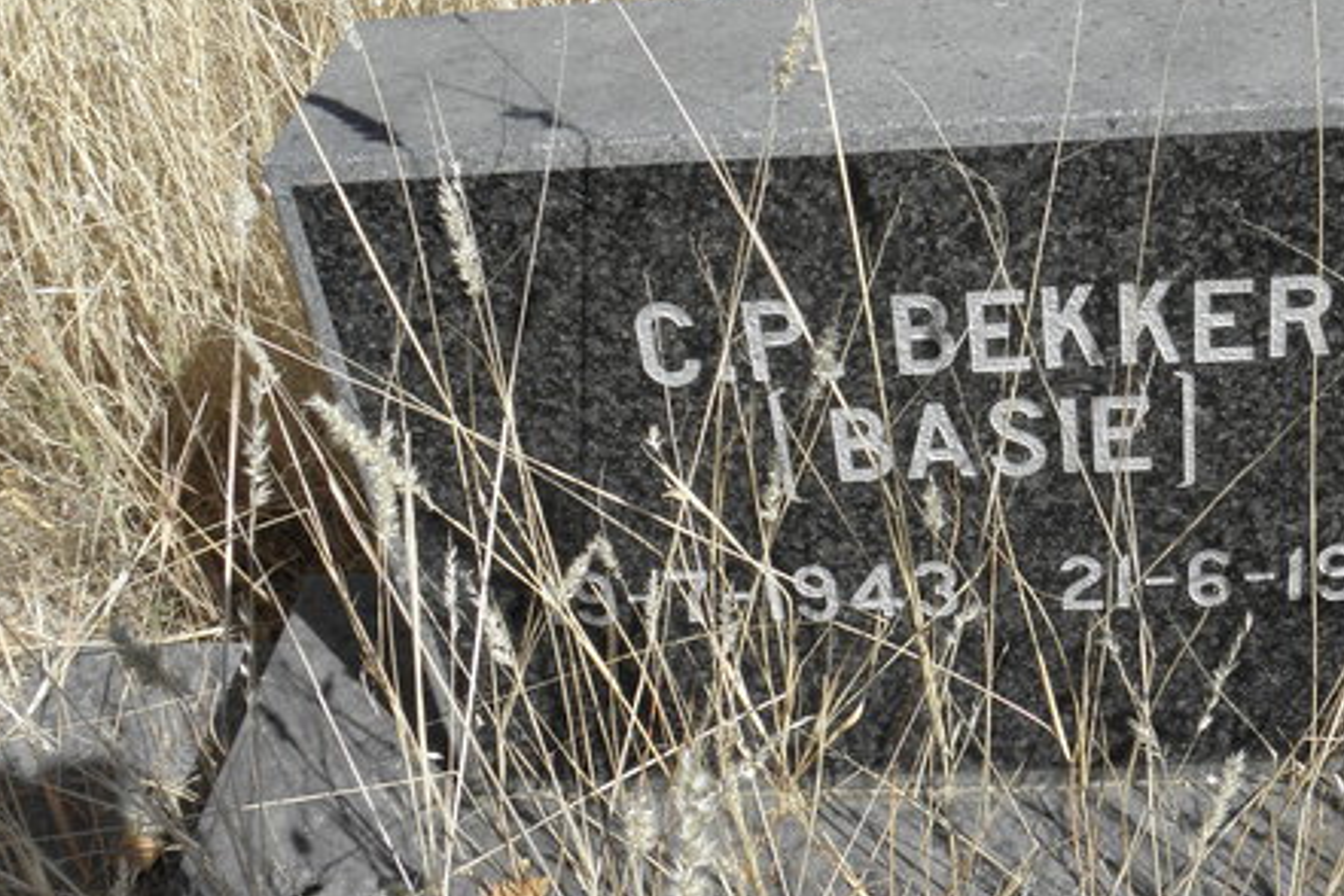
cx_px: 933
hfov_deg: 39.7
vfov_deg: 27.3
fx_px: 1829
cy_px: 286
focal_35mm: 49
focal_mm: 4.6
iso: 64
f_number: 5.6
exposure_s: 1/250
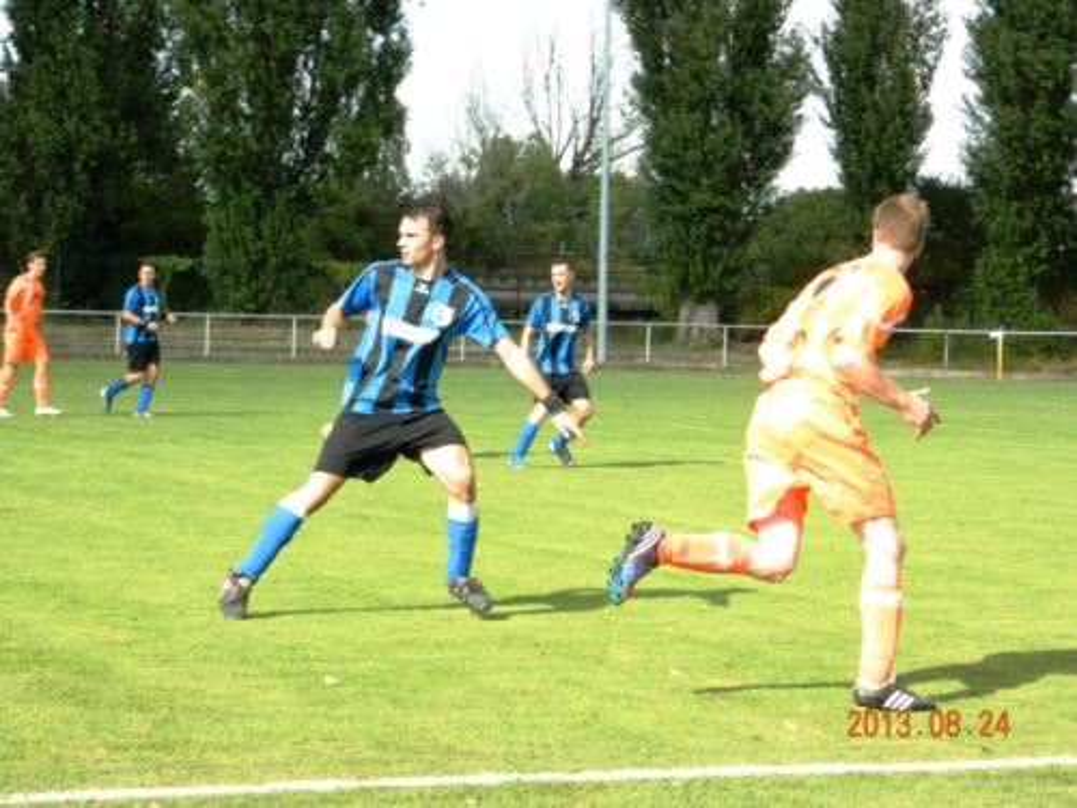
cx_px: 538
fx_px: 3205
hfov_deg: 19.1
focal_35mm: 103
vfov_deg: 14.4
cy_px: 404
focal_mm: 18.6
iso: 400
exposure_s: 1/800
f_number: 4.5
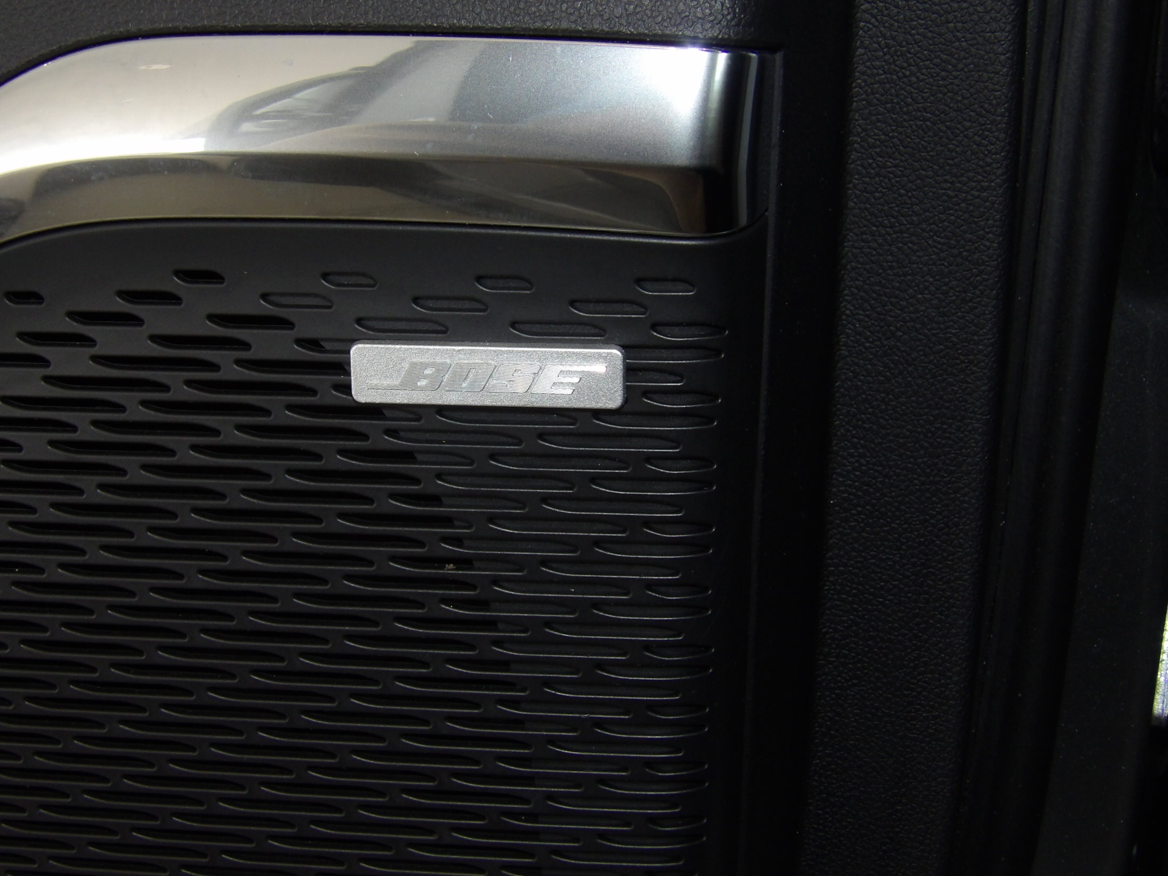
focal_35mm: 54
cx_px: 527
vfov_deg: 27.0
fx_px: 1822
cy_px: 403
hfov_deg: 35.5
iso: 200
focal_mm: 8.2
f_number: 3.8
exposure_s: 1/33
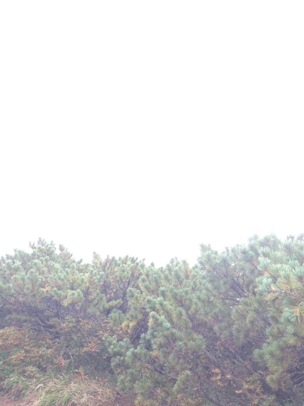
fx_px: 386
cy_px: 203
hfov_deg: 42.9
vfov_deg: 55.4
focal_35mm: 33
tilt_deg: +10.4
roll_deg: -3.0
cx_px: 152
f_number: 2.4
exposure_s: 1/120
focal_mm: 4.12
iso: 50
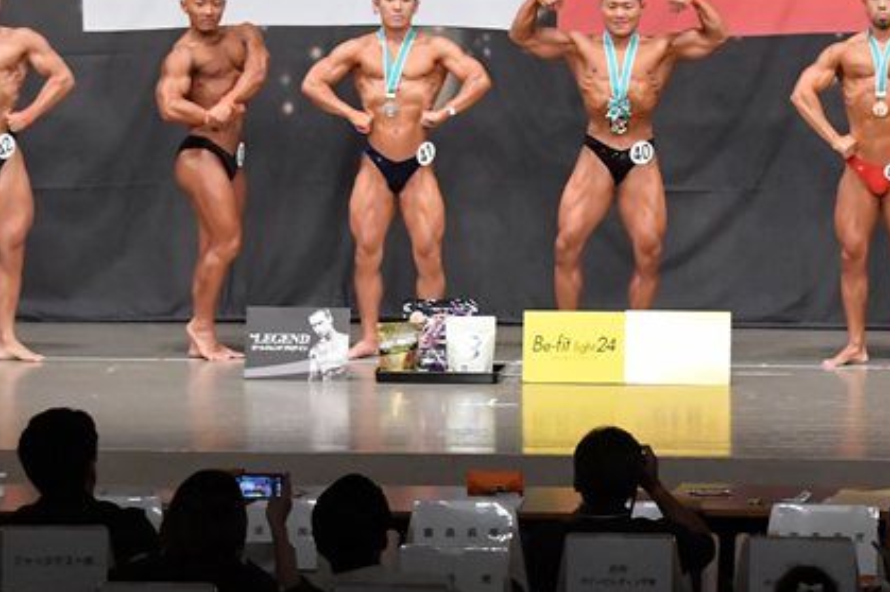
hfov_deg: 11.9
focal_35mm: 172
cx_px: 617
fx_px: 4250
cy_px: 178
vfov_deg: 8.0
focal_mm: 62
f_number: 5.6
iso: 6400
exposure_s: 1/400
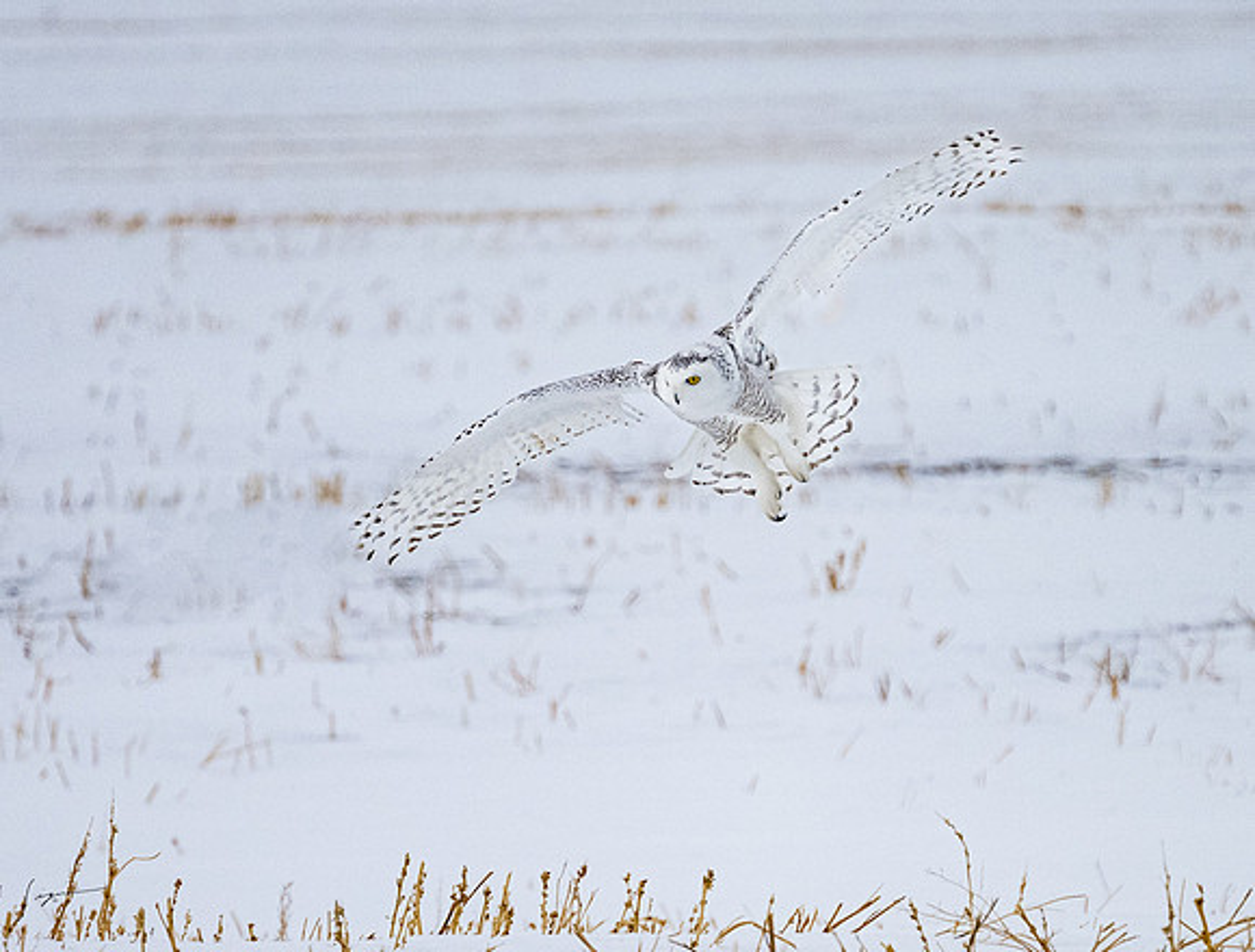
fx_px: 33661
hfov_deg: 2.1
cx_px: 751
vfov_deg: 1.6
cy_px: 775
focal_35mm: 925
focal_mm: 400
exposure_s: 1/2000
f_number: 5.6
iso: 2800
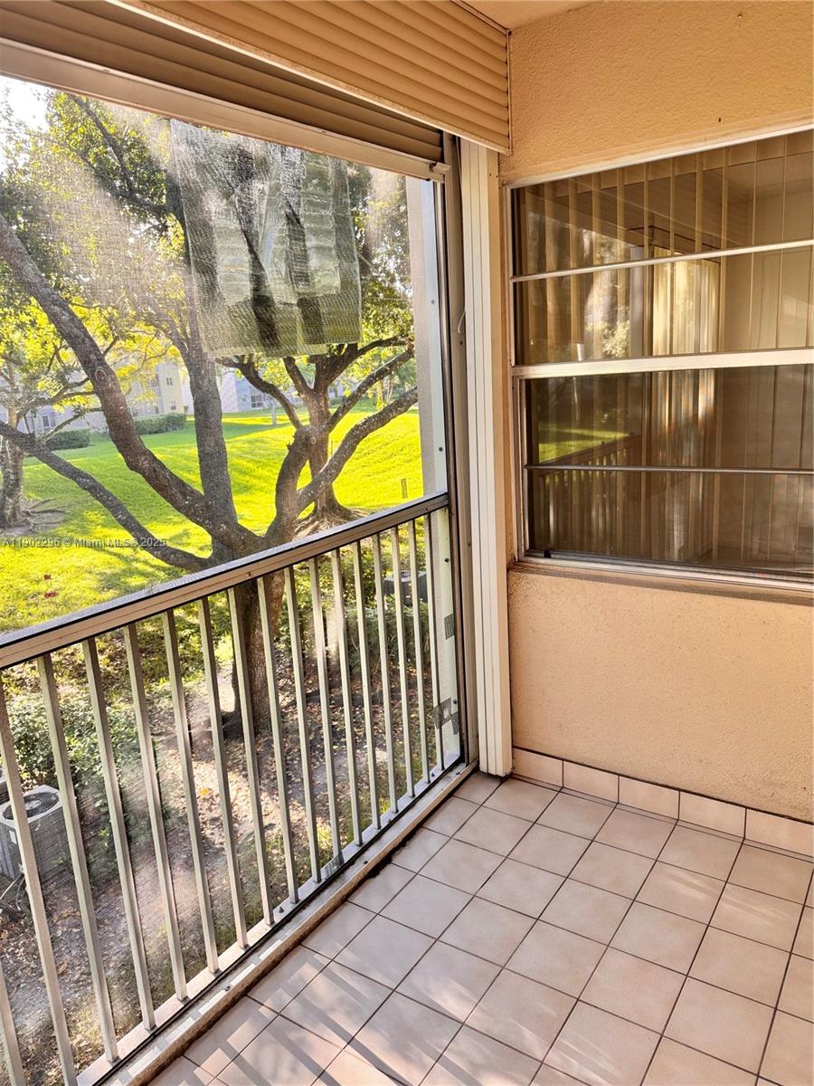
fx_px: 752
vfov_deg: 71.6
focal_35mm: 24
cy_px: 543
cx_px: 407
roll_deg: +3.9
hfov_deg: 56.8
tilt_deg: -12.9
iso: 64
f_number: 1.78
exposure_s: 1/121
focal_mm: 6.76
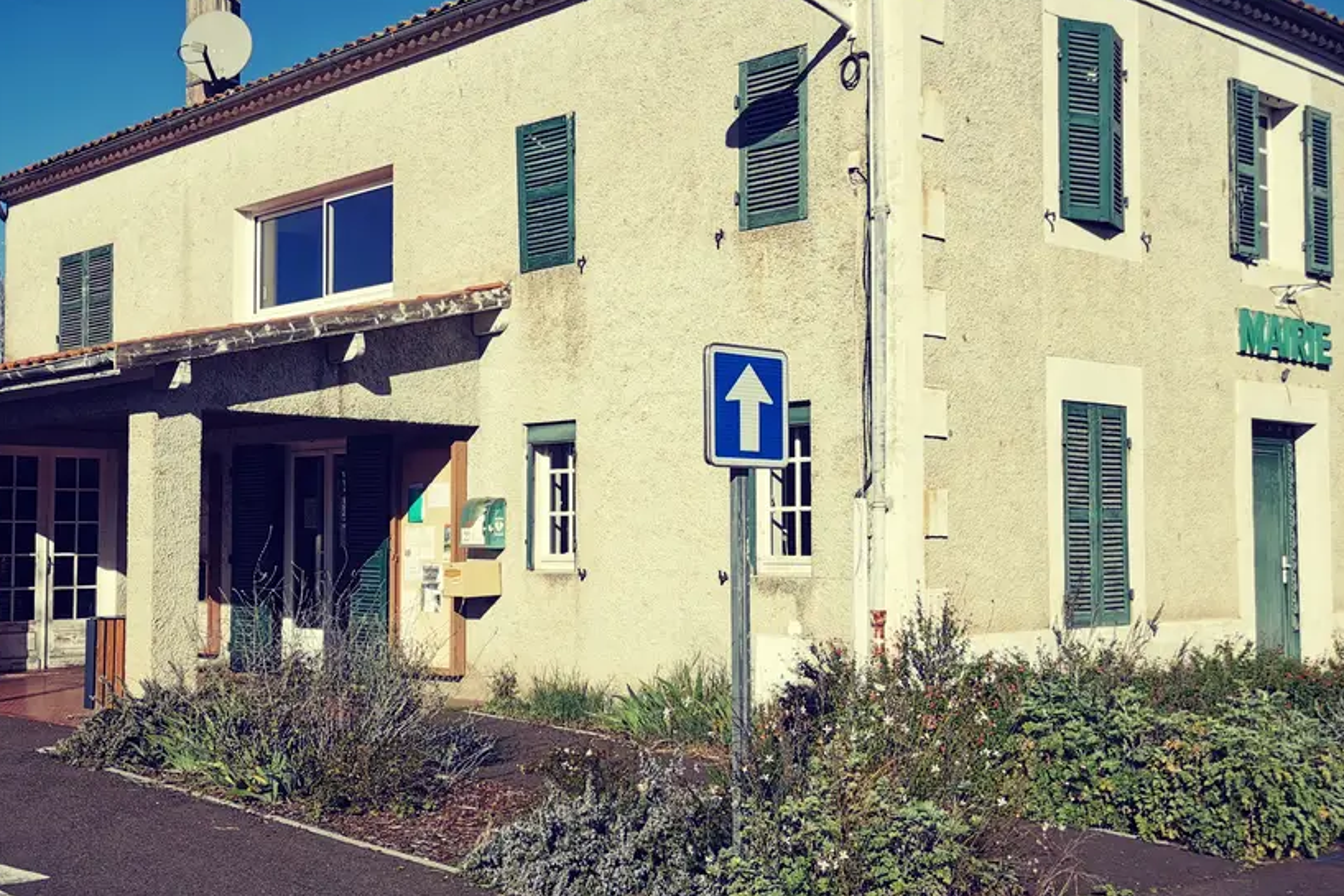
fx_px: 1643
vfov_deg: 30.5
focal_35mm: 44
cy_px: 449
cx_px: 620
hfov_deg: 44.5
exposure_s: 1/4274
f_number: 1.8
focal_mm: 5.58
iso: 50
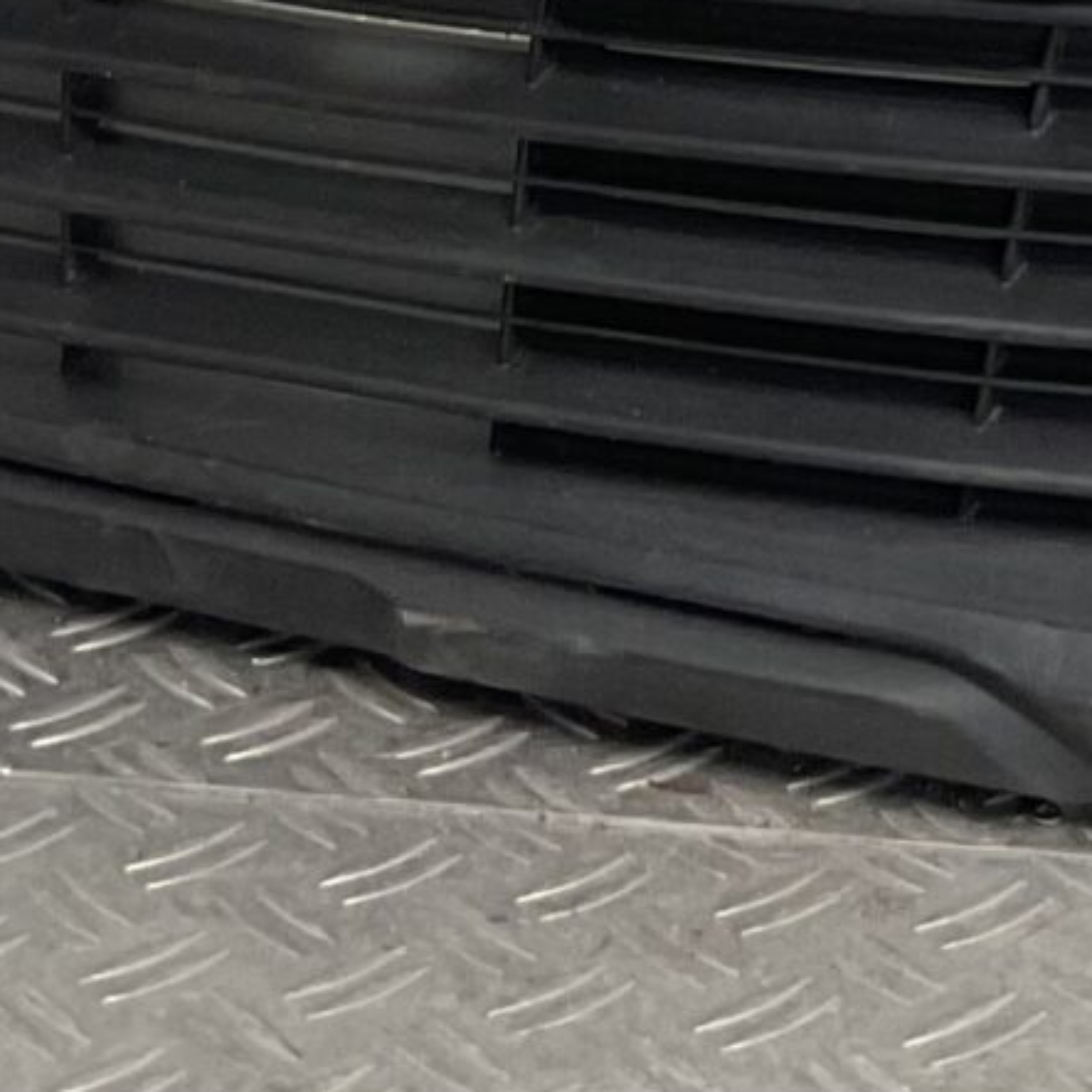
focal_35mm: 148
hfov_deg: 11.8
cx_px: 624
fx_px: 5282
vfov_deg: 10.6
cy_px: -1240
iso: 16
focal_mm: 3
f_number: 1.8
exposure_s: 1/231
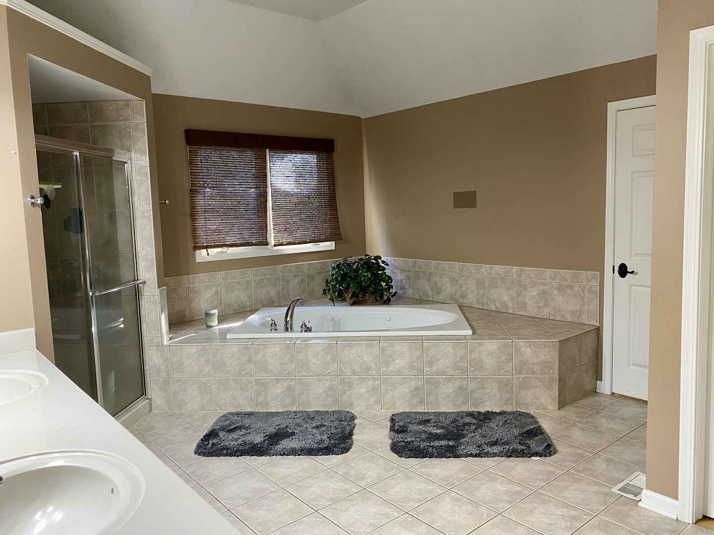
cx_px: 357
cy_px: 268
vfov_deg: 53.1
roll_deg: +1.3
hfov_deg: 67.3
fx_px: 536
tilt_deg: -6.2
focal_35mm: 26
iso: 160
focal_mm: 4.25
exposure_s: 1/60
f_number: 1.8
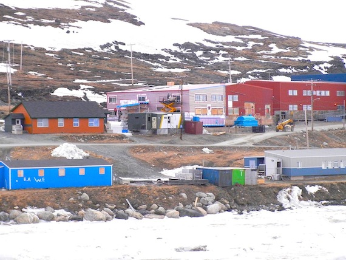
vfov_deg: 9.8
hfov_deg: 13.0
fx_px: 1520
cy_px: 130
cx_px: 173
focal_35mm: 152
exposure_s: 1/1076
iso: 800
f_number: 9.2
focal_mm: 27.4
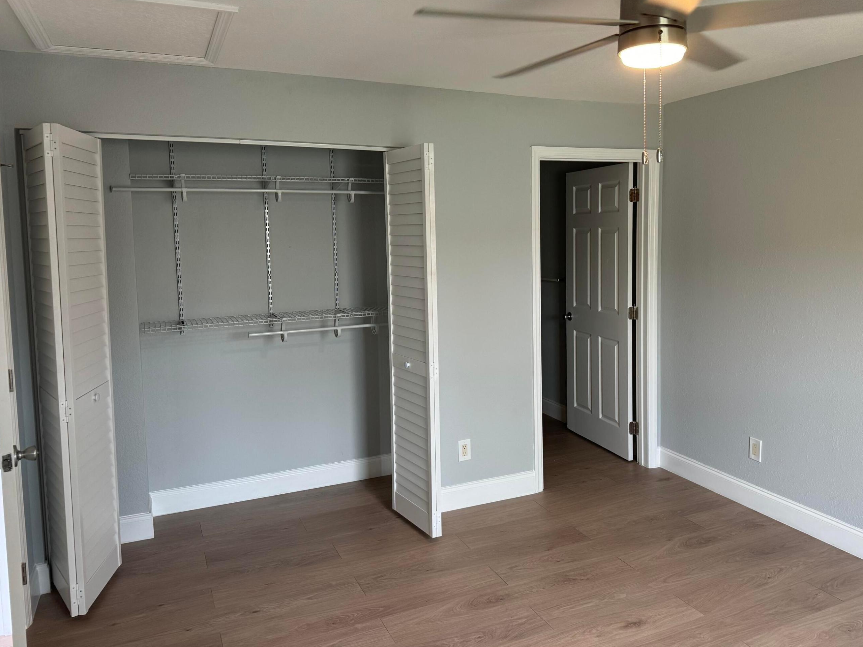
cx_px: 468
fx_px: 673
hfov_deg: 65.2
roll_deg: +0.4
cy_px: 284
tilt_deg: -5.9
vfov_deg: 51.2
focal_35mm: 27
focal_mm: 6.76
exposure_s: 1/120
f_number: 1.78
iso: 160
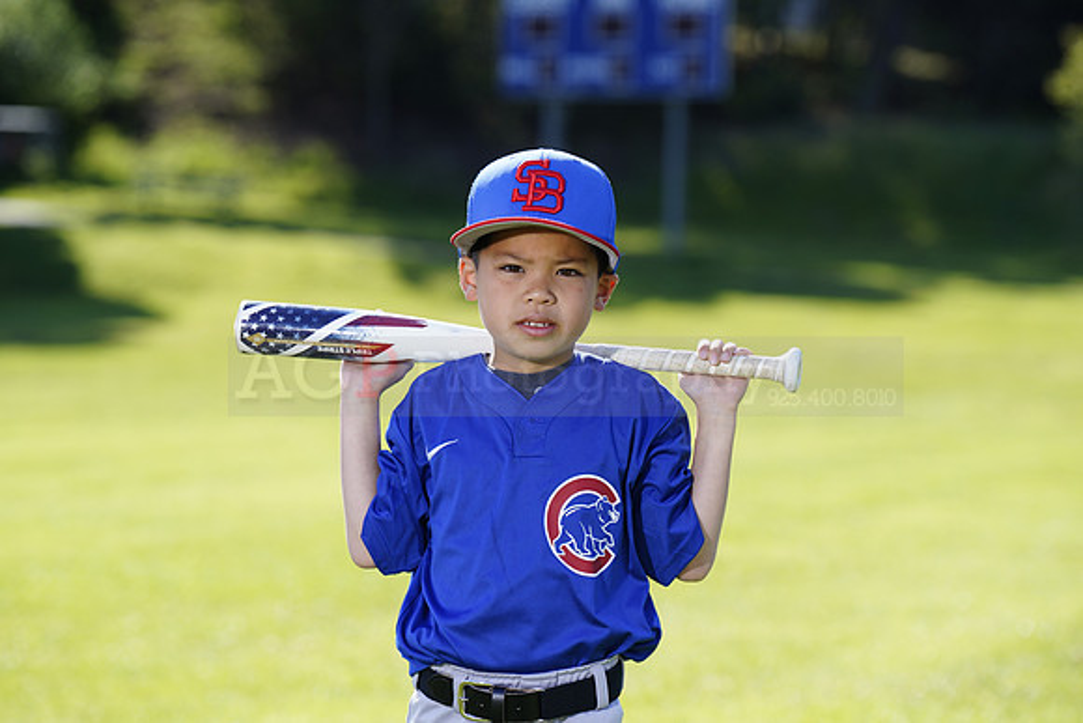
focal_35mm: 154
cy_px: 362
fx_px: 4634
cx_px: 542
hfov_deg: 13.3
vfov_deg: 8.9
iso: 100
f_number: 5
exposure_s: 1/250
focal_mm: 154
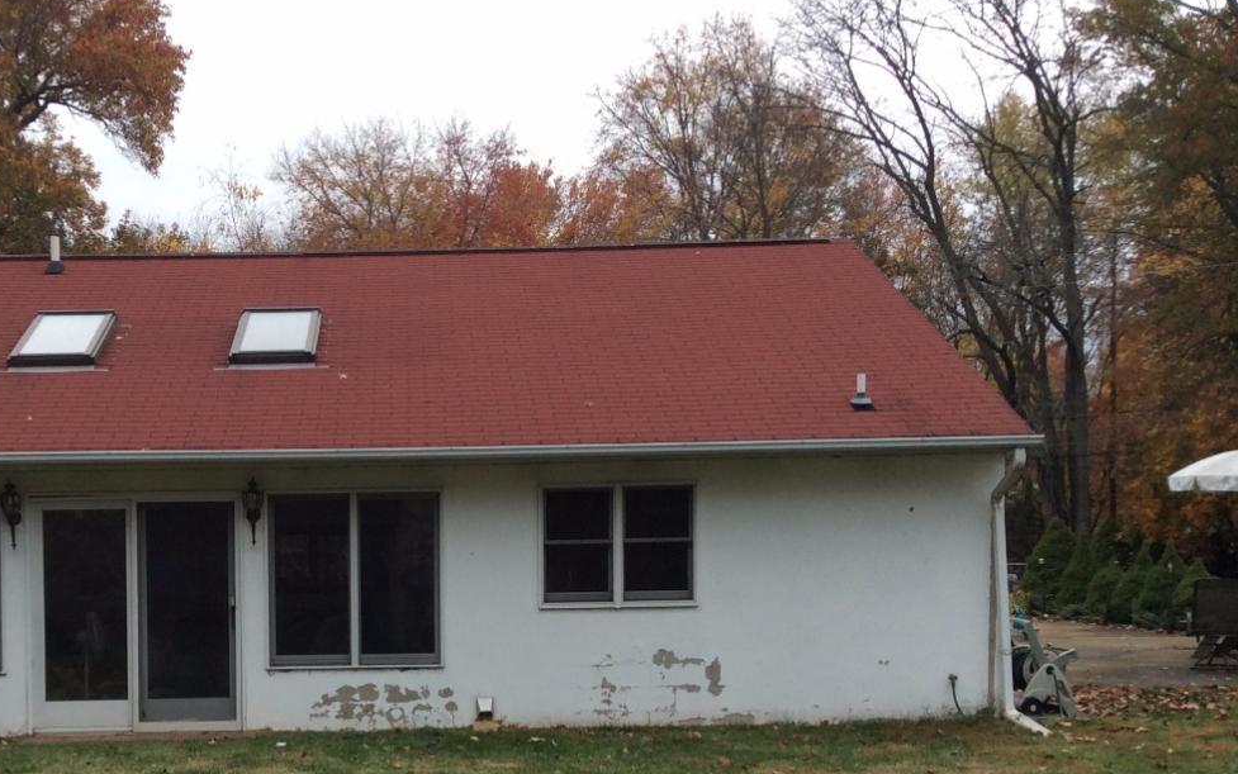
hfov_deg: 39.7
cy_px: 587
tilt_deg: -2.0
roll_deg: +1.4
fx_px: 1687
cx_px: 388
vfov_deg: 25.5
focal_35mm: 50
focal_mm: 3.3
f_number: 2.4
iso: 32
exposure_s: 1/427
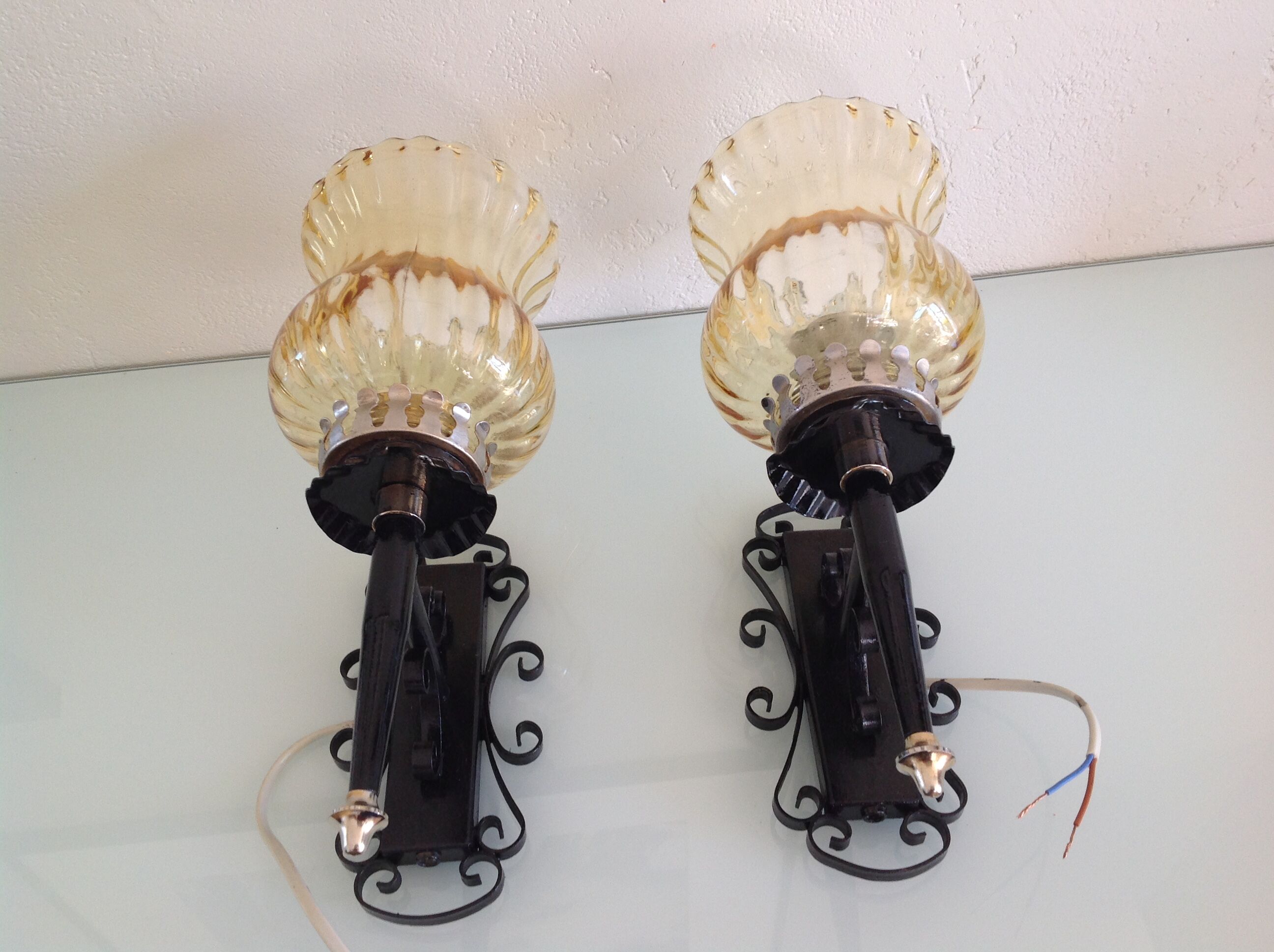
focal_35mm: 35
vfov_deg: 40.6
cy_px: 476
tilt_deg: -52.4
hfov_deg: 52.7
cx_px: 637
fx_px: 1286
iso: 64
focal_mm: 4.28
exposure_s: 1/40
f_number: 2.4
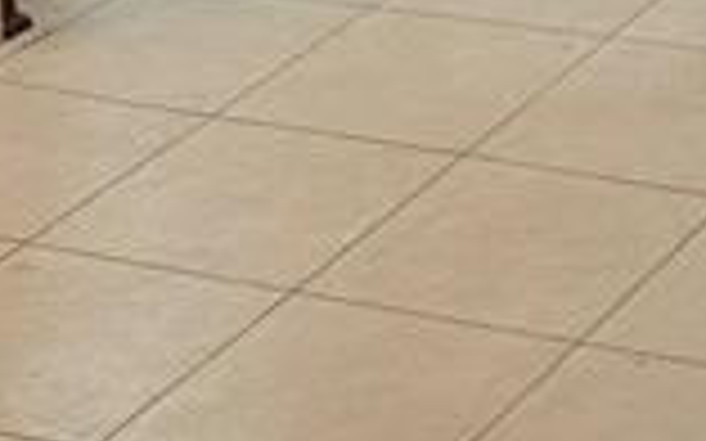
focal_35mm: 166
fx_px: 3193
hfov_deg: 11.6
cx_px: 1318
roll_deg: -1.2
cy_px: -810
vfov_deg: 7.2
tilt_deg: -9.0
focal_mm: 6.76
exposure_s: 1/120
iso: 160
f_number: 1.78
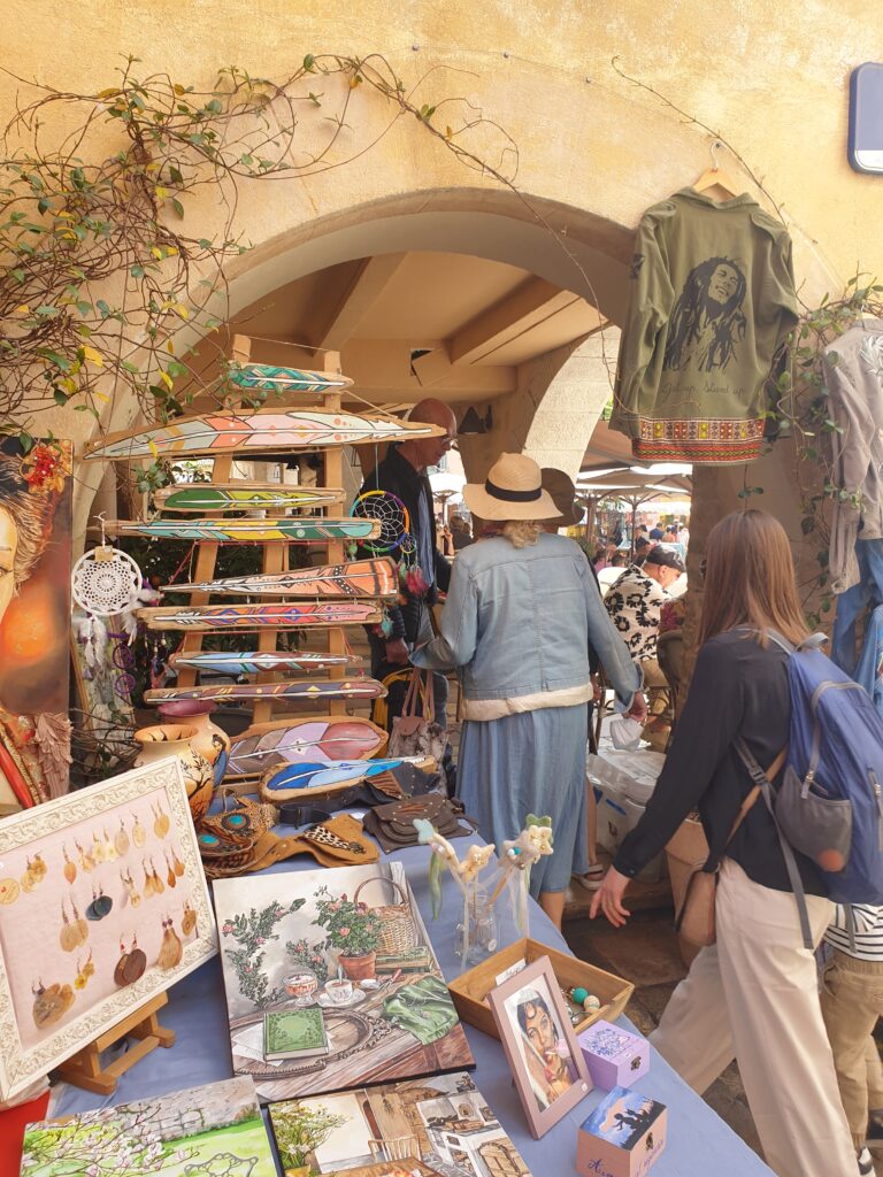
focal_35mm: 26
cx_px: 442
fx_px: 884
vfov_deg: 67.3
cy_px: 588
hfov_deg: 53.1
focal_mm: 4.3
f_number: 2.4
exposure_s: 1/193
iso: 50
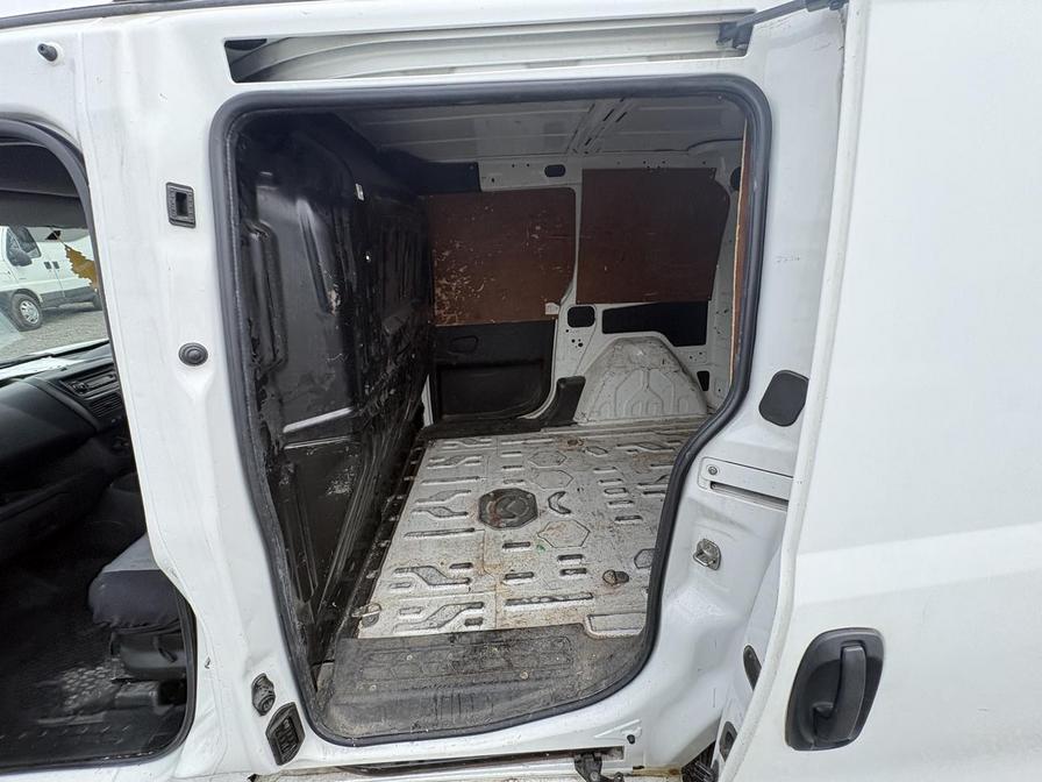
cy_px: 391
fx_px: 421
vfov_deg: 85.7
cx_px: 521
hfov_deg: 102.1
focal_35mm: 14
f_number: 2.2
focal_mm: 2.22
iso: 64
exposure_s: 1/273
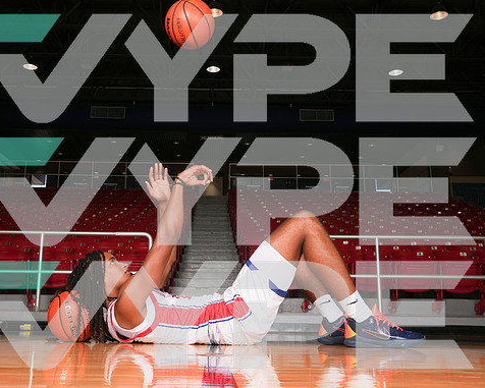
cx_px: 217
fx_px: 574
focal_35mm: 40
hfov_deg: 45.7
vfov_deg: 37.3
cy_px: 192
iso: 400
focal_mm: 35
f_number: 8
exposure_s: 1/200
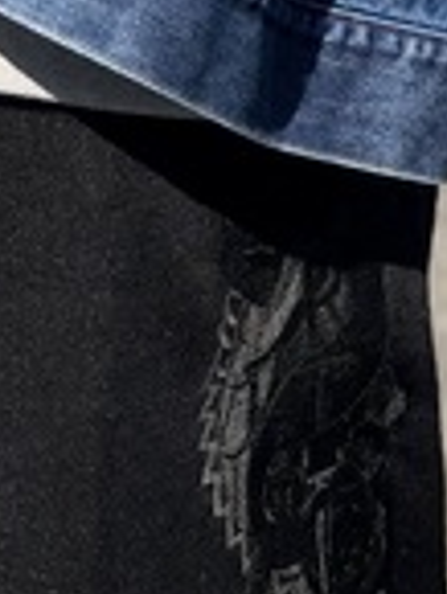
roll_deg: +0.0
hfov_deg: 5.9
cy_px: -748
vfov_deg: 7.4
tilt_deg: -4.6
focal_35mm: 254
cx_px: 107
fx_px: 4367
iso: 16
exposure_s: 1/1143
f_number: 2.4
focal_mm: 6
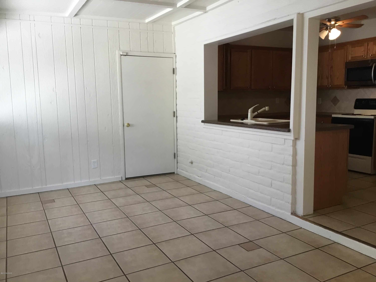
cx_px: 188
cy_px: 141
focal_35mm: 31
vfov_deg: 45.4
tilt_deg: -7.0
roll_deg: +1.6
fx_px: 337
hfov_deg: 58.4
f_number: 2.4
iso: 25
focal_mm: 3.3
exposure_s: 1/30
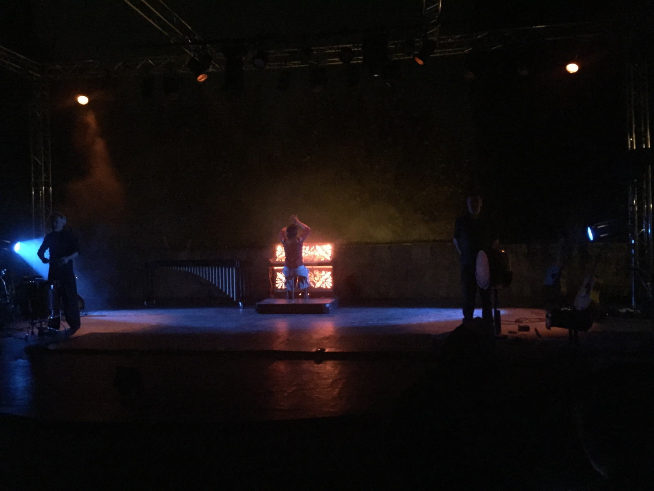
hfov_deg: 61.7
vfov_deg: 48.2
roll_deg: +0.7
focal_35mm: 29
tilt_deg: +0.4
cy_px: 246
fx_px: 548
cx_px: 327
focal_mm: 4.15
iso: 2000
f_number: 2.2
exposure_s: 1/17
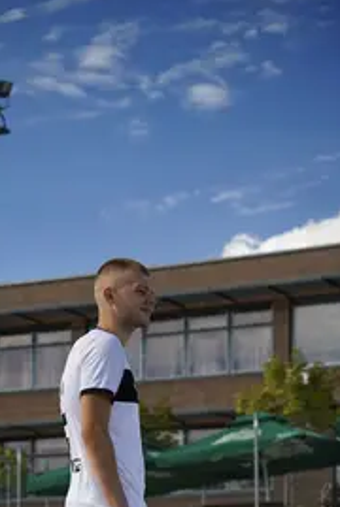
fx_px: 1611
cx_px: 132
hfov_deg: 12.0
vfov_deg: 17.7
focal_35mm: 114
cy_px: 430
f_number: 4
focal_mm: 64
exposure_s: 1/1000
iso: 250
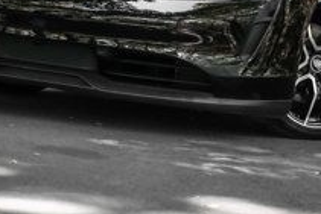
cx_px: 260
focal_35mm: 163
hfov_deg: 12.5
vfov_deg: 8.4
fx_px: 1454
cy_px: -8
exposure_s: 1/800
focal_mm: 52
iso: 640
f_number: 4
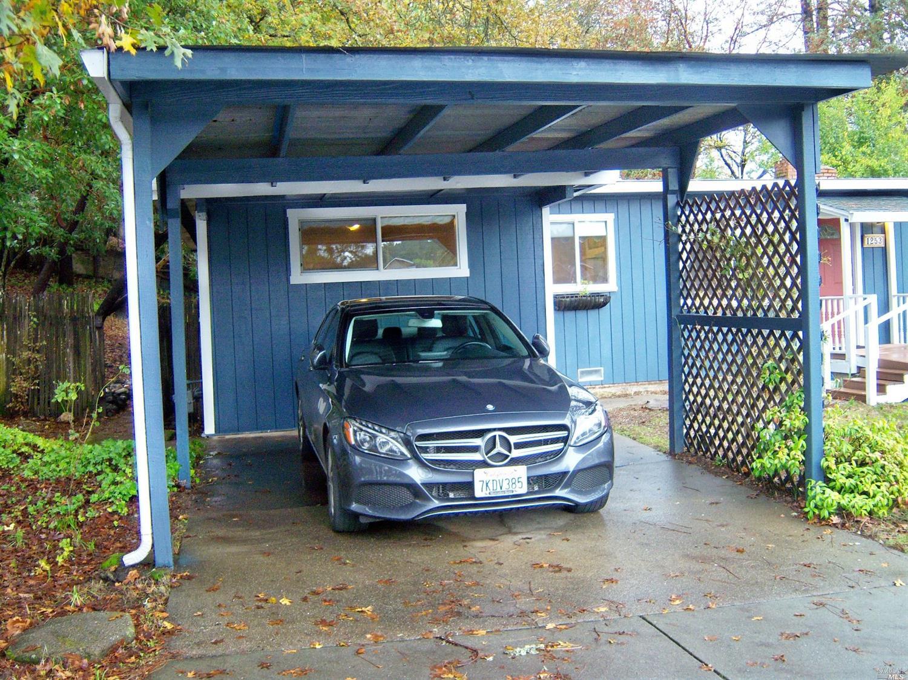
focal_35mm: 36
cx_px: 454
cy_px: 340
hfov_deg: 51.4
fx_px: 944
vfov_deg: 39.6
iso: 160
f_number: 2.8
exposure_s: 1/50
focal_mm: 7.5
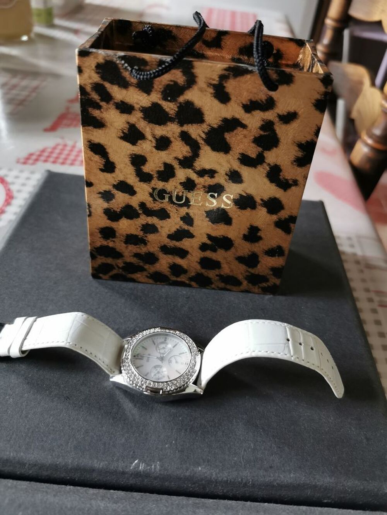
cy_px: 258
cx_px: 194
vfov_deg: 65.3
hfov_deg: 51.4
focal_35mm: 27
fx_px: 402
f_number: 1.6
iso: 320
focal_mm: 5.56
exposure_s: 1/50
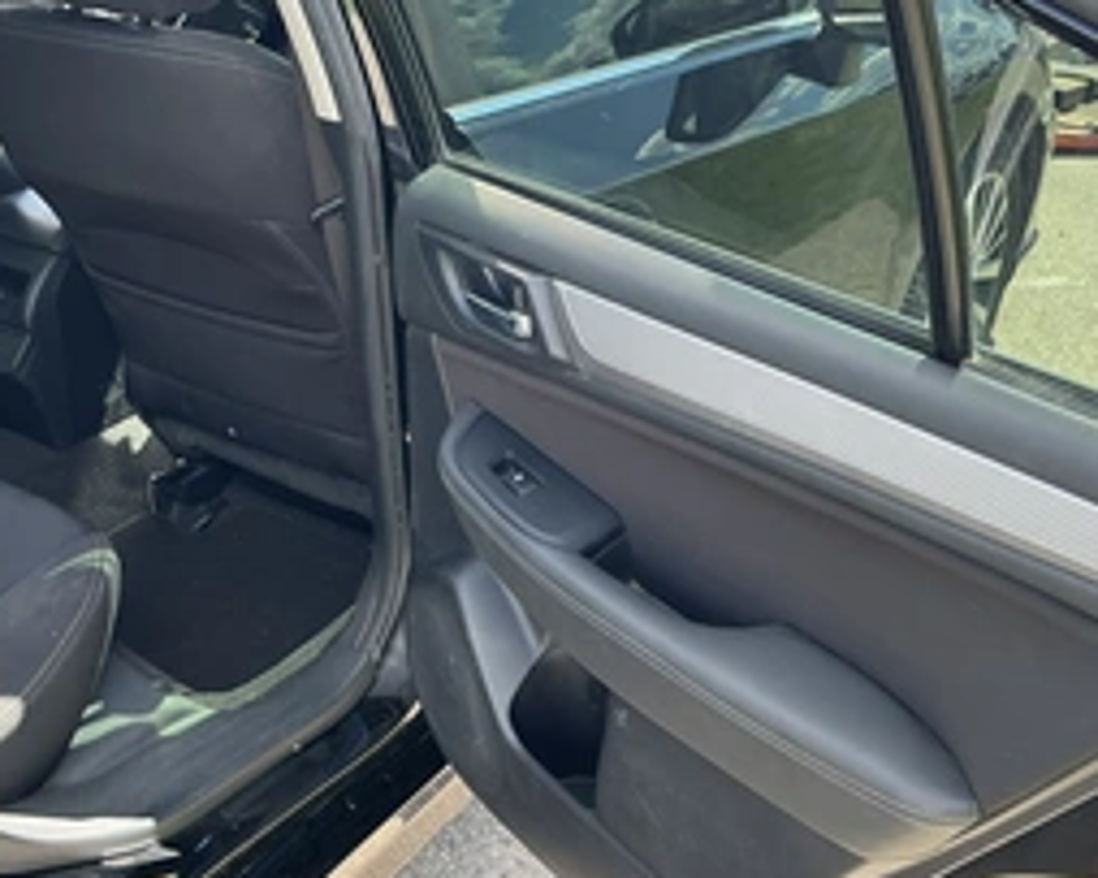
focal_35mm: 43
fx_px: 1397
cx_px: 527
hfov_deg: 42.9
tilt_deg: -21.1
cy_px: 398
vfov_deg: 34.9
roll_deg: -0.8
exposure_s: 1/148
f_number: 1.8
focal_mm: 3
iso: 32
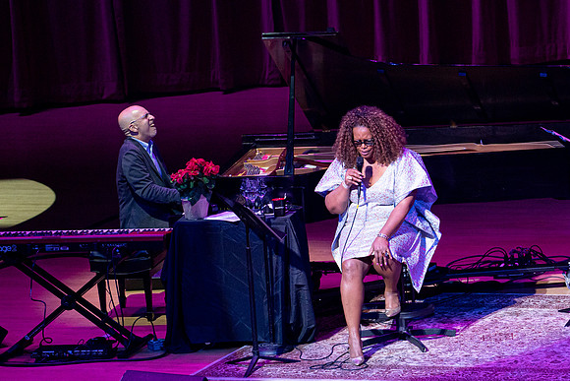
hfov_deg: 6.7
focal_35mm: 308
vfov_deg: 4.5
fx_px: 4881
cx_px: 353
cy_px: 172
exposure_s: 1/320
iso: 2500
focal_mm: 200
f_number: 5
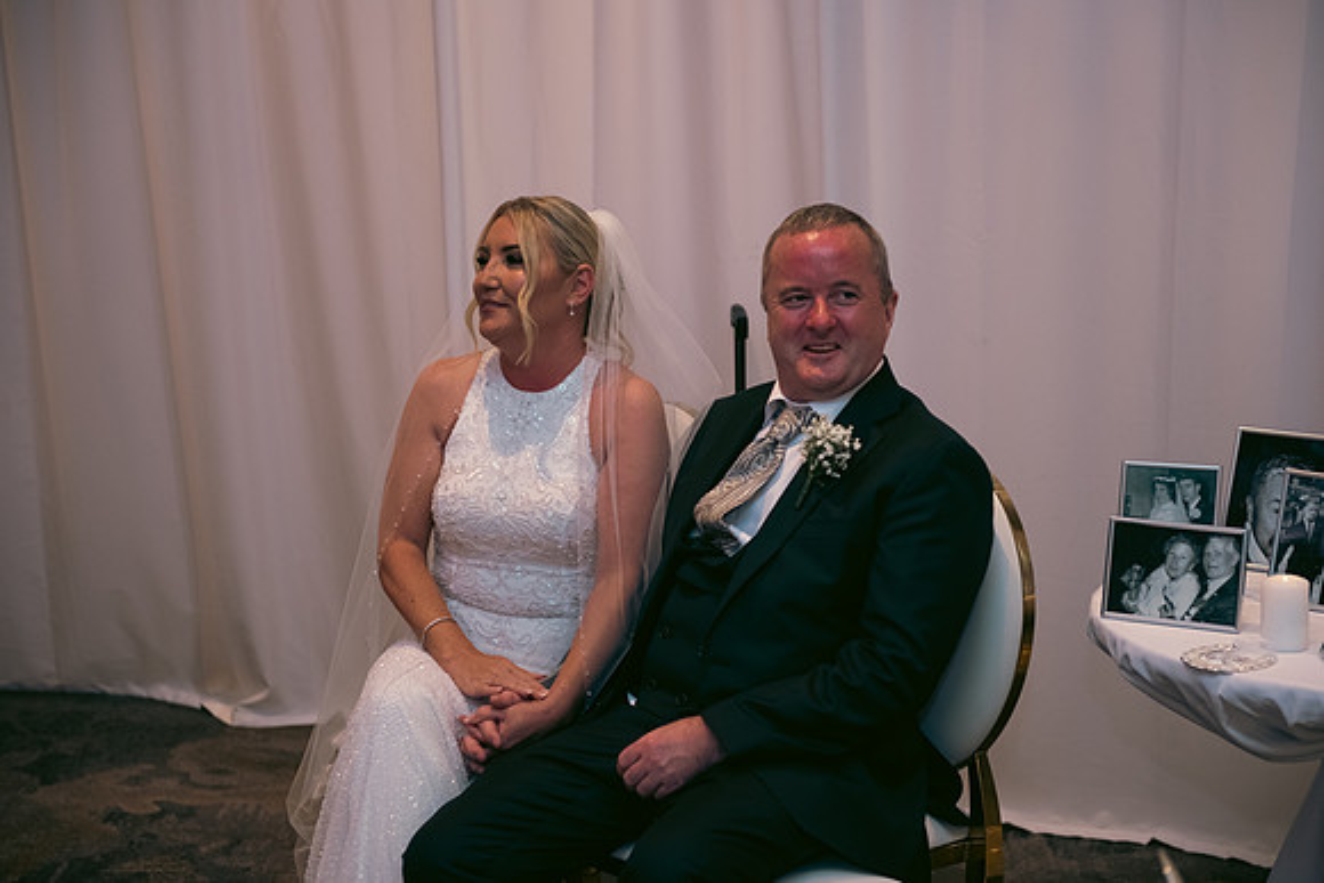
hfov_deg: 28.8
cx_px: 662
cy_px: 442
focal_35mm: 70
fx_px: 2575
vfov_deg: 19.5
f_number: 3.5
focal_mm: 70
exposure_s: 1/160
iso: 800
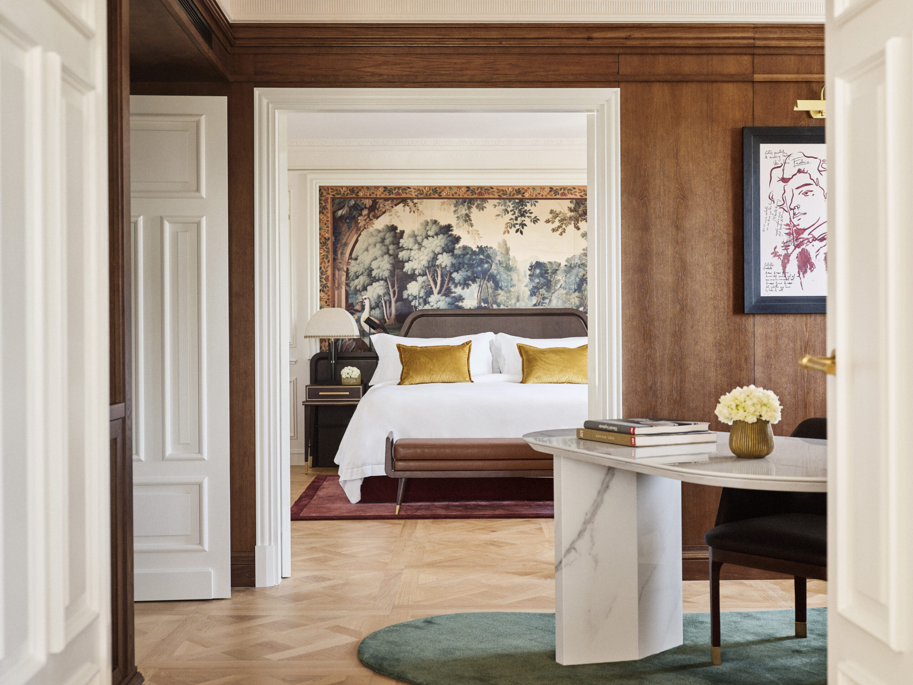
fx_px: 1134
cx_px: 456
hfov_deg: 43.9
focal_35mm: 43
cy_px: 342
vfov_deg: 33.6
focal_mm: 54.6
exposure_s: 1/2.5
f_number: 5.6
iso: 100
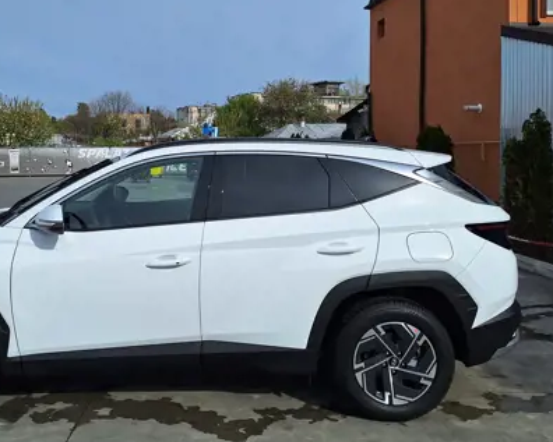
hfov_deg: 52.2
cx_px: 202
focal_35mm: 34
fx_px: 557
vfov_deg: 42.9
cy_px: 152
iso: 40
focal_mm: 5.54
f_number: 1.8
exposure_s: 1/4854
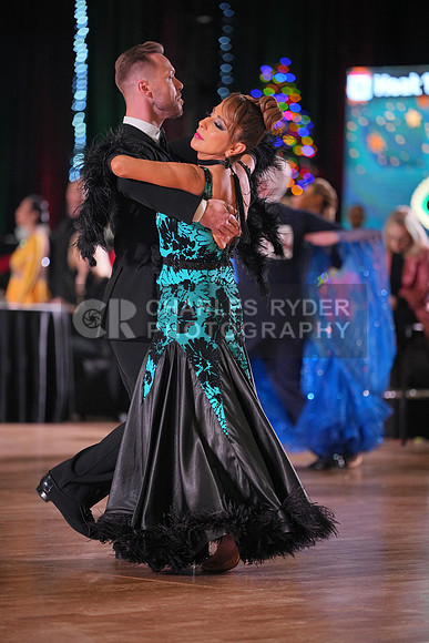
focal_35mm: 162
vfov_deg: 12.7
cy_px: 322
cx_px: 214
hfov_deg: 8.5
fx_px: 2894
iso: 1600
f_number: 2.8
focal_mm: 162
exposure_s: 1/500
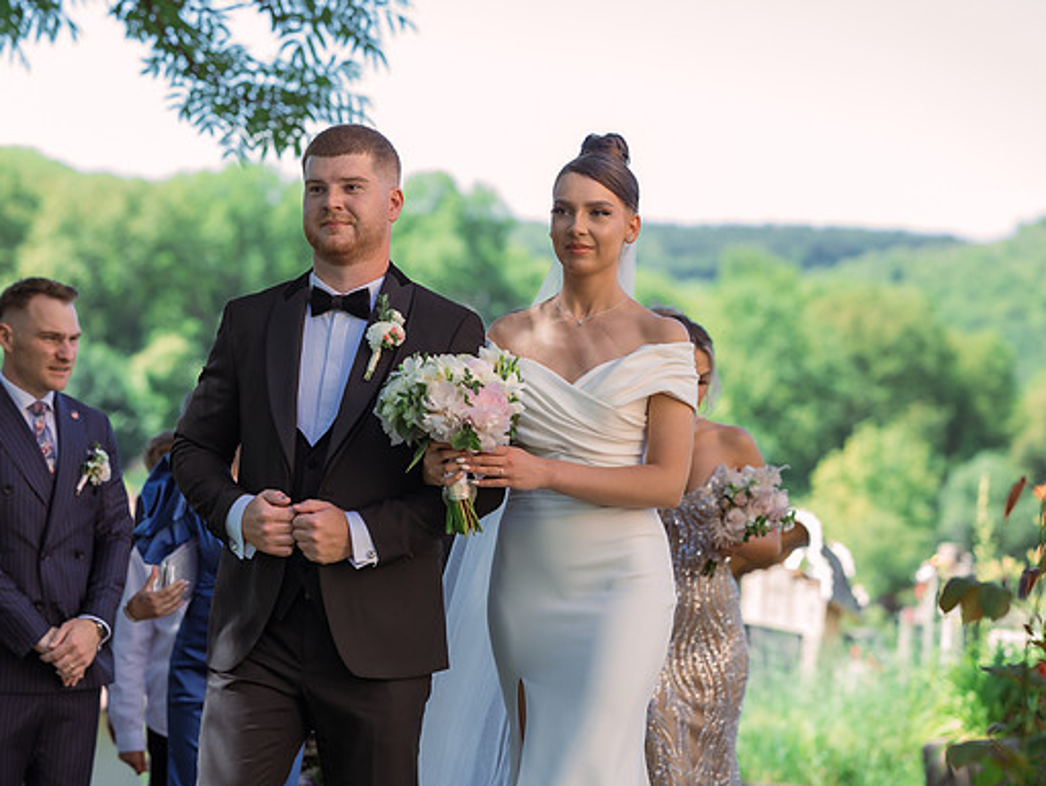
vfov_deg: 14.5
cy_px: 353
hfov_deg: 19.2
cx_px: 442
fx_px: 3084
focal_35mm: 102
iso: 250
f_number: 2.8
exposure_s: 1/640
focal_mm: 85
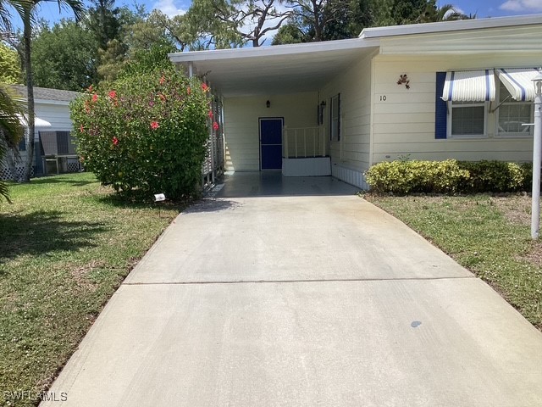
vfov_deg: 45.4
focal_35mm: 31
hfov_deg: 58.4
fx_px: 485
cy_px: 204
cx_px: 271
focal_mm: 3.3
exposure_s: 1/2551
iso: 25
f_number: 2.4
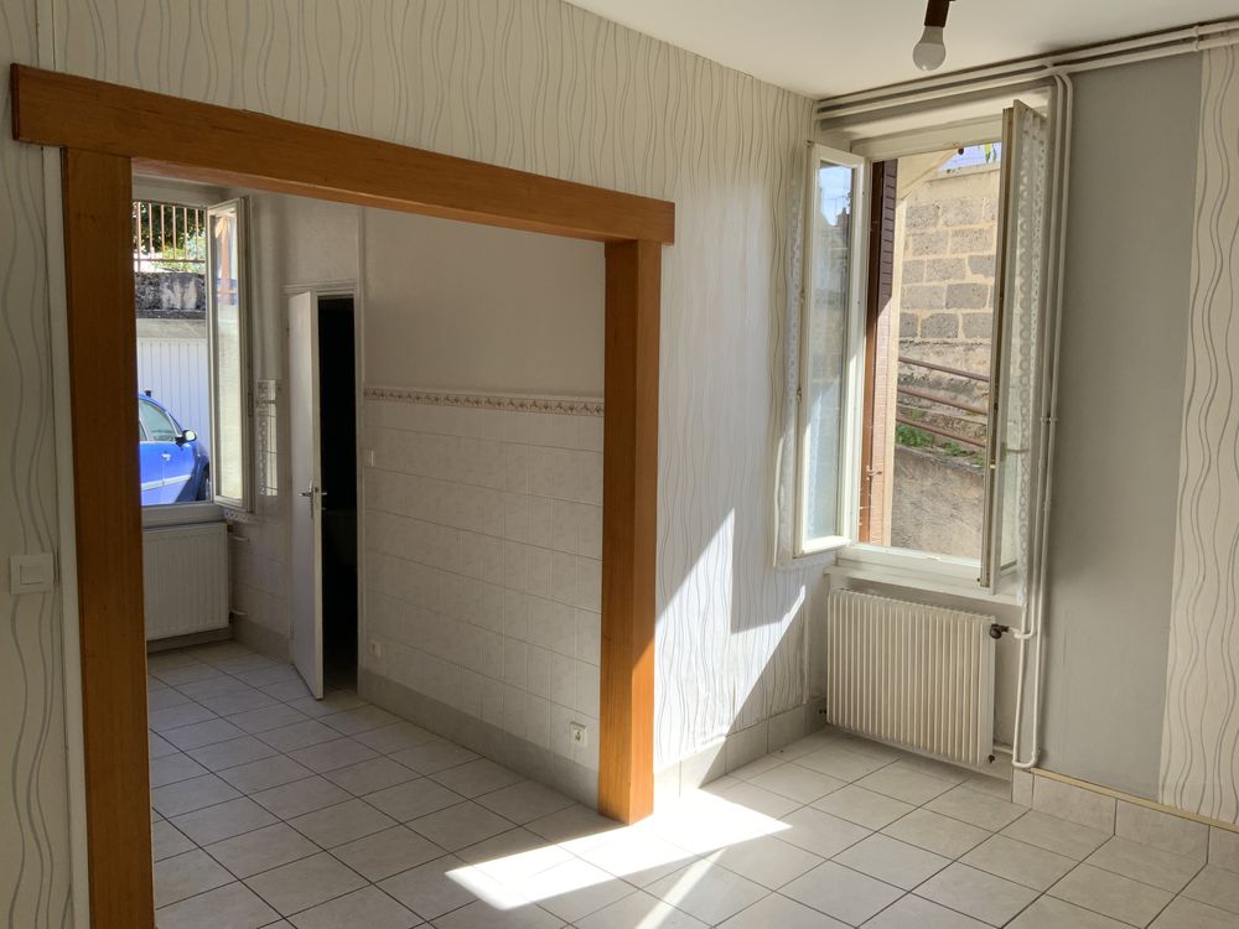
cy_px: 464
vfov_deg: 48.2
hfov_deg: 61.7
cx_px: 620
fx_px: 1038
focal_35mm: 29
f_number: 1.8
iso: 16
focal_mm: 3
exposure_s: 1/195
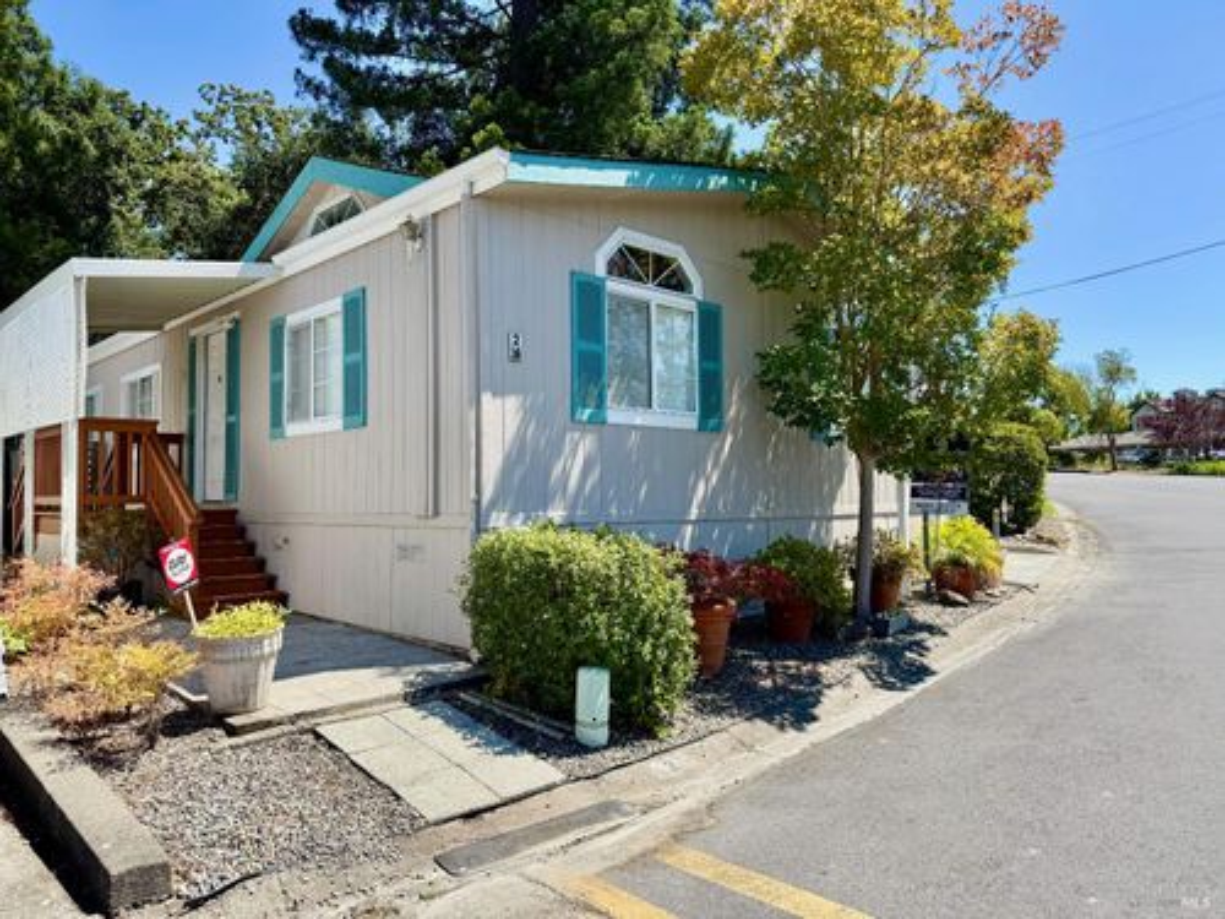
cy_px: 460
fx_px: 849
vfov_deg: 56.8
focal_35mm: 24
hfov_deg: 71.6
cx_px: 612
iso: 80
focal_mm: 6.76
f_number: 1.78
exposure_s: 1/2611
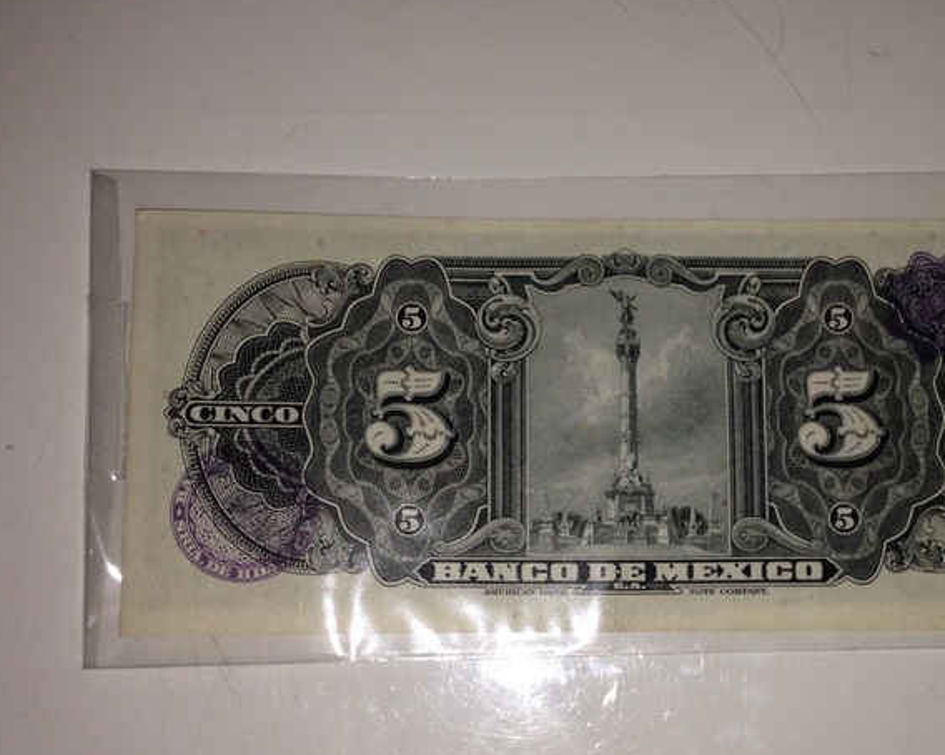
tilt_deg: -81.7
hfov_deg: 37.2
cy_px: 420
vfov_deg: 30.2
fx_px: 1398
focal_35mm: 50
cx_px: 575
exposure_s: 1/177
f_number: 2.4
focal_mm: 4.12
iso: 50
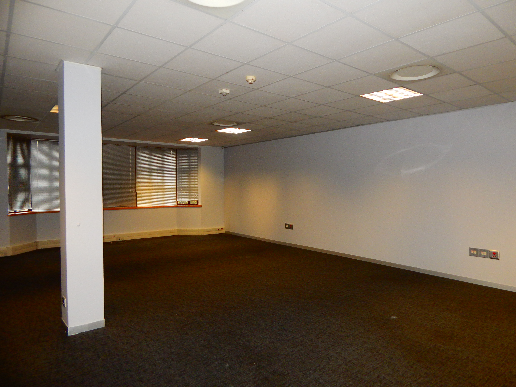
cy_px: 194
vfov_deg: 61.1
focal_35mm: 22
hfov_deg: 76.4
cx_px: 258
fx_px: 328
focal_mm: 4
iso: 200
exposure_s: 1/30
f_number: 3
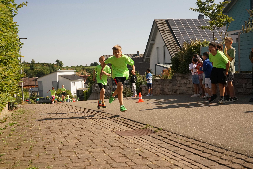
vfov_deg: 31.2
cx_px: 126
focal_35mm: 43
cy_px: 84
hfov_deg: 45.4
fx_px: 302
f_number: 10
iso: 2500
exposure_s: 1/3200
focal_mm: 43
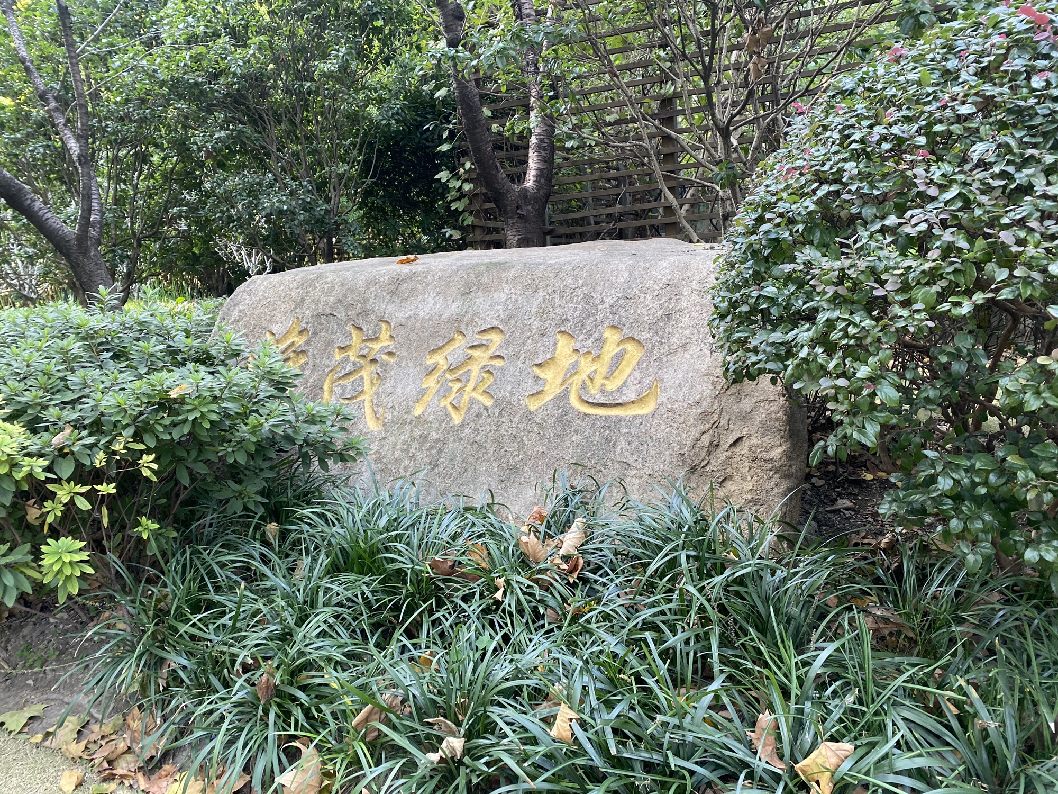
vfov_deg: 53.1
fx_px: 795
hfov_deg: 67.3
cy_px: 397
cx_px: 529
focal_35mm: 26
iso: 100
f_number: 1.8
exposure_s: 1/121
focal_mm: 4.25
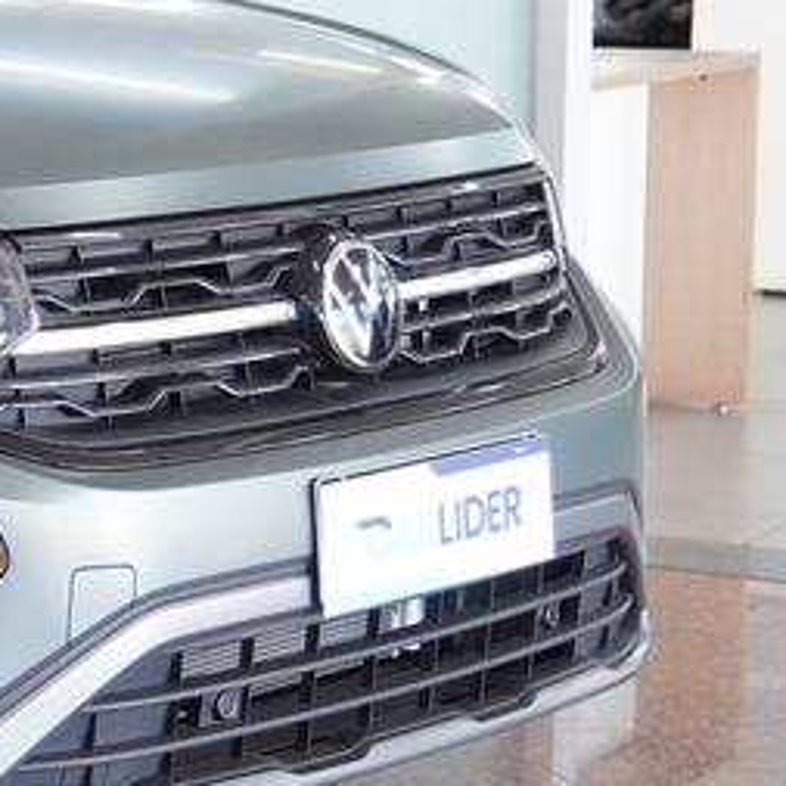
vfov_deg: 13.0
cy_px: 309
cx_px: -702
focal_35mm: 134
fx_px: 3442
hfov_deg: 11.9
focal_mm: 26
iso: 400
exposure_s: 1/40
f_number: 2.8
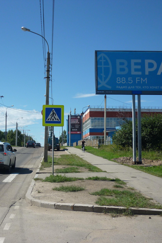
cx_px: 51
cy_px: 121
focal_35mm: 46
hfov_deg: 29.0
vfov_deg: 42.7
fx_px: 310
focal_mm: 5.5
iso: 80
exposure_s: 1/250
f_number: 8
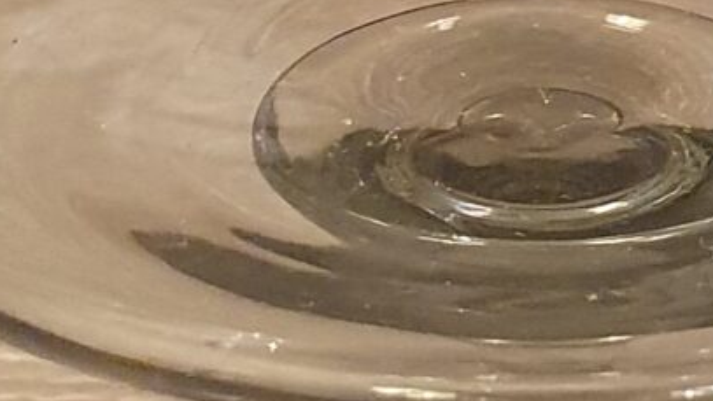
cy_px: 152
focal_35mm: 178
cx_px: 457
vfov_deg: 6.8
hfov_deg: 12.1
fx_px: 3365
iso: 500
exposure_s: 1/50
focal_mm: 4.32
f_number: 2.4
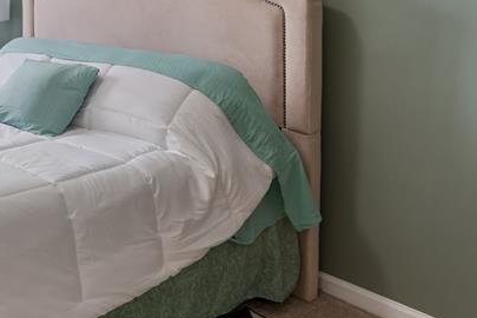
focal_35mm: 43
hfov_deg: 34.8
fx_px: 570
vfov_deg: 28.9
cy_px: -12
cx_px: -112
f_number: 14
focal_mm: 17
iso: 400
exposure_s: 1/8
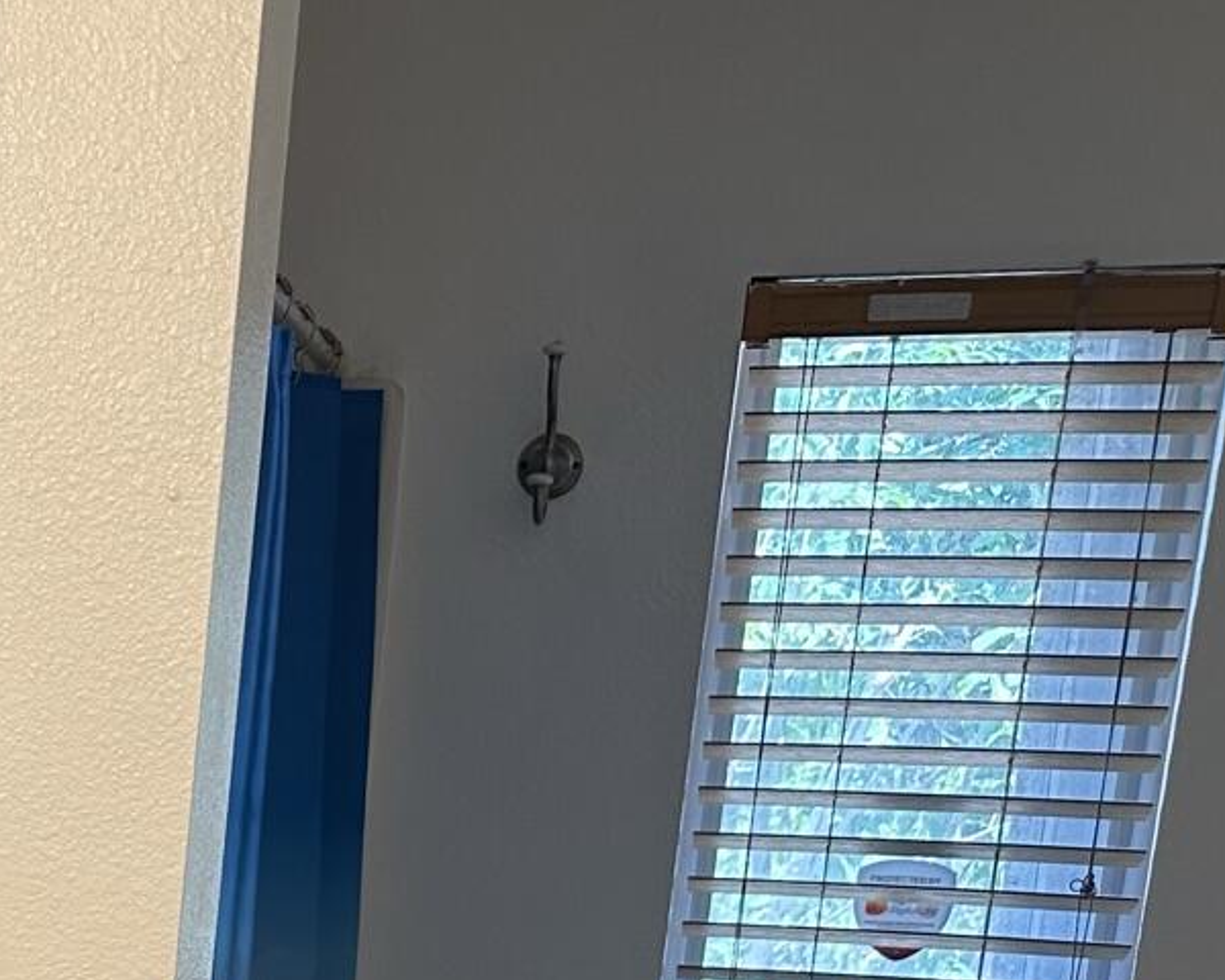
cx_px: -508
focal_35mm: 80
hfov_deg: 20.9
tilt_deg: -14.1
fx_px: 2900
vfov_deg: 17.3
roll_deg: -1.9
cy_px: 1466
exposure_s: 1/156
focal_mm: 6.86
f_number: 1.78
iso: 100
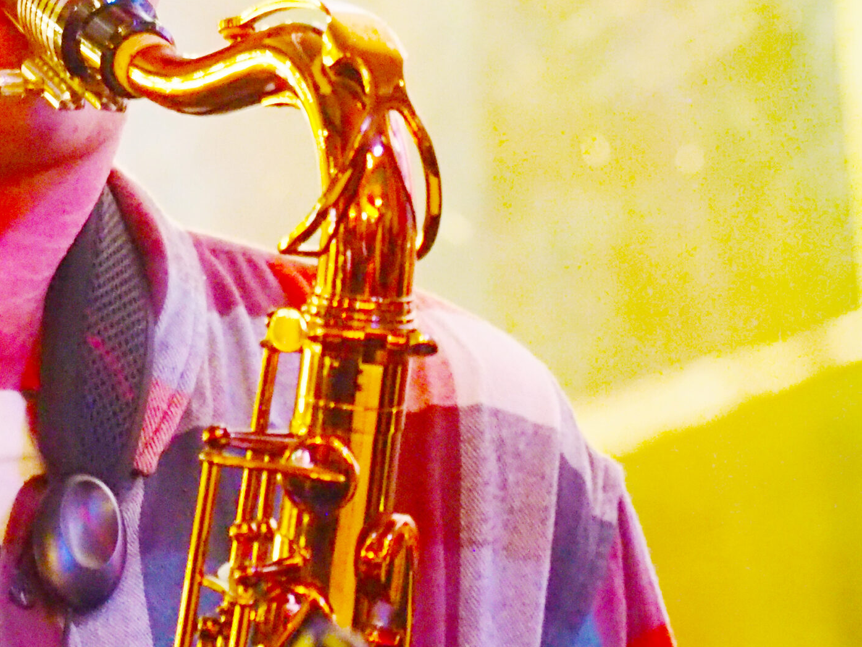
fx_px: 8765
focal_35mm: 352
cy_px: 114
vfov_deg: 4.2
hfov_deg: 5.6
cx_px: 136
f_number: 4.9
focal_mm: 96
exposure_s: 1/30
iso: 6400
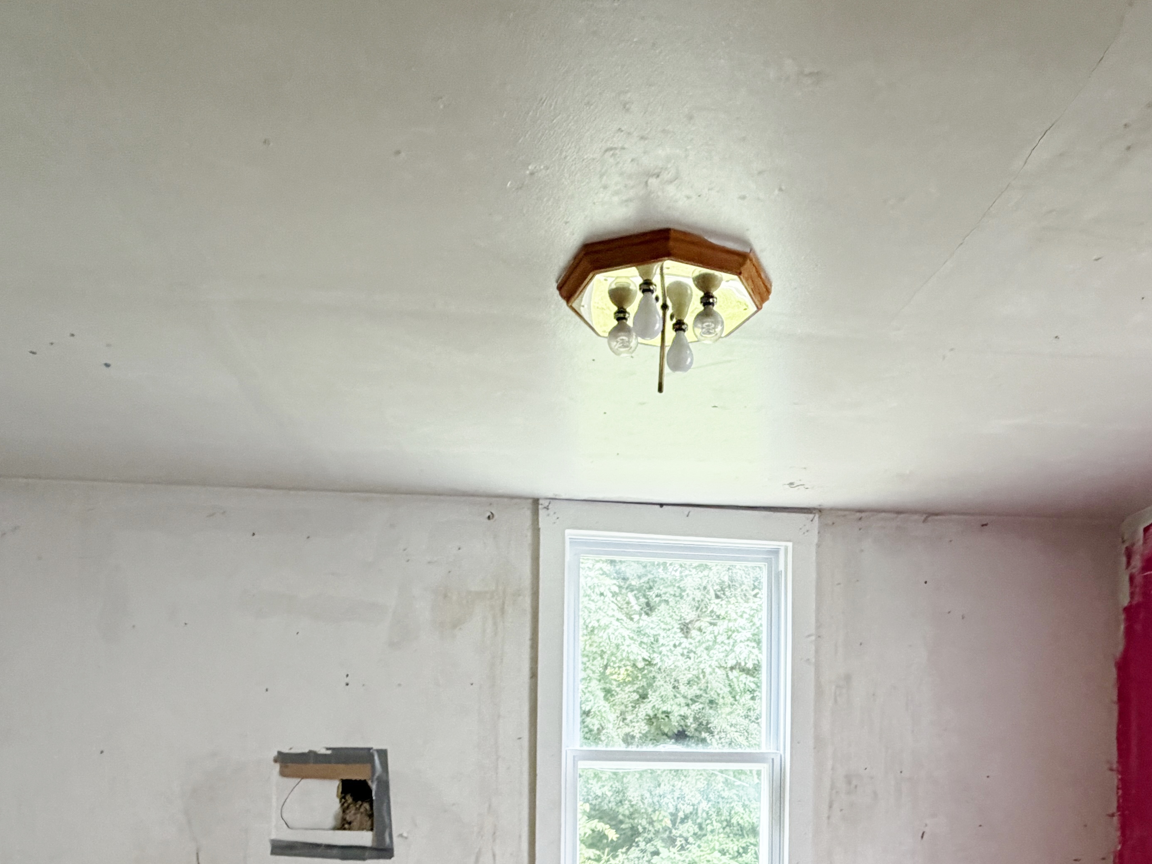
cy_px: 792
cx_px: 677
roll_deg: -1.4
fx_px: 965
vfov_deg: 43.6
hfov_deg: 61.3
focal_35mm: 29
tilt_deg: -0.3
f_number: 2.2
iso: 320
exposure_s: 1/95
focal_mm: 2.22
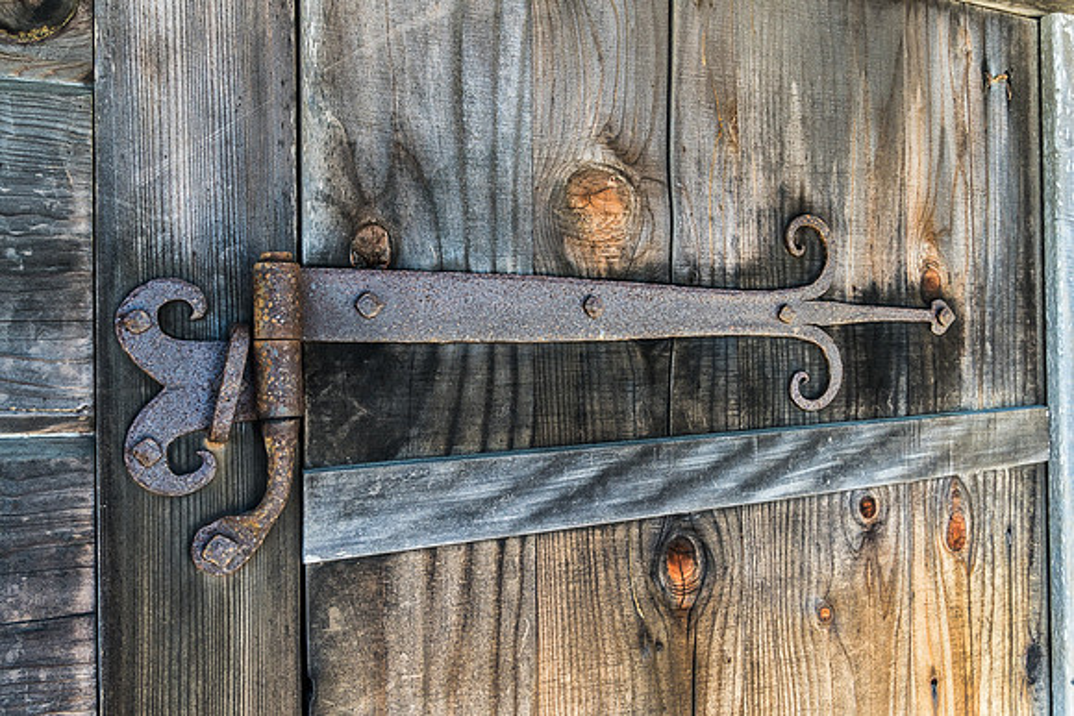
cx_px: 537
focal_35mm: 30
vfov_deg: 43.6
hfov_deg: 61.9
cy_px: 358
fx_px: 895
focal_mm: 30
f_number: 8
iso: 800
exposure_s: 1/50
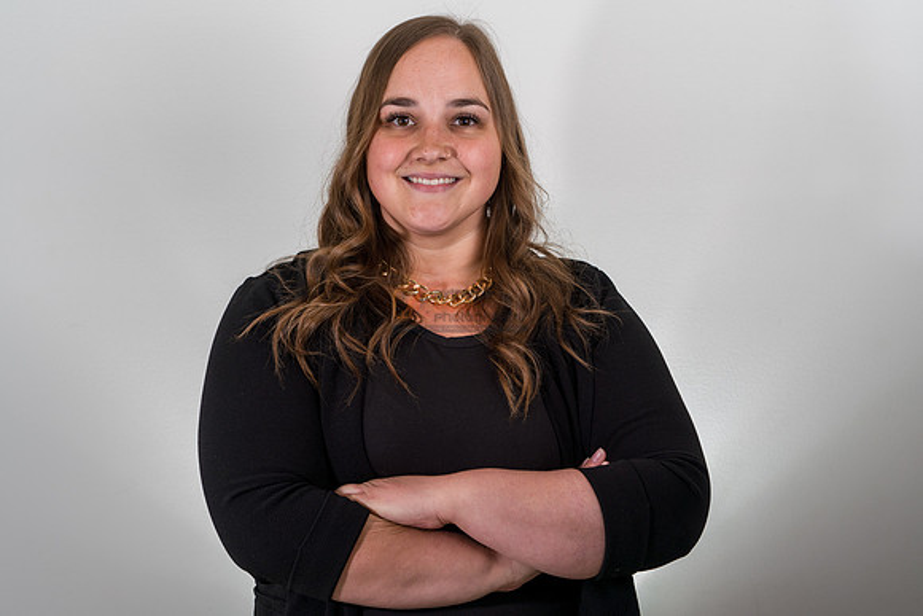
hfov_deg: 21.4
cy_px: 326
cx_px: 460
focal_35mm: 95
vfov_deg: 14.4
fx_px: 2440
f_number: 7.1
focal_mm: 85
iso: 250
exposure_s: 1/500
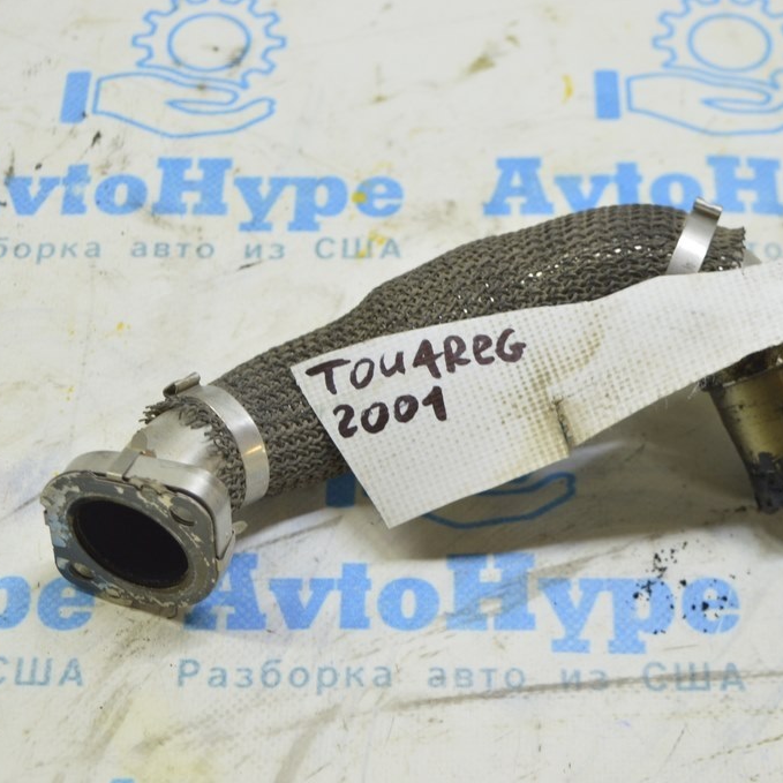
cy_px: 392
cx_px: 409
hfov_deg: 23.7
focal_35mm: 73
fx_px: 1868
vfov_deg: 23.7
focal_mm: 38
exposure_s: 1/20
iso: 400
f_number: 5.6
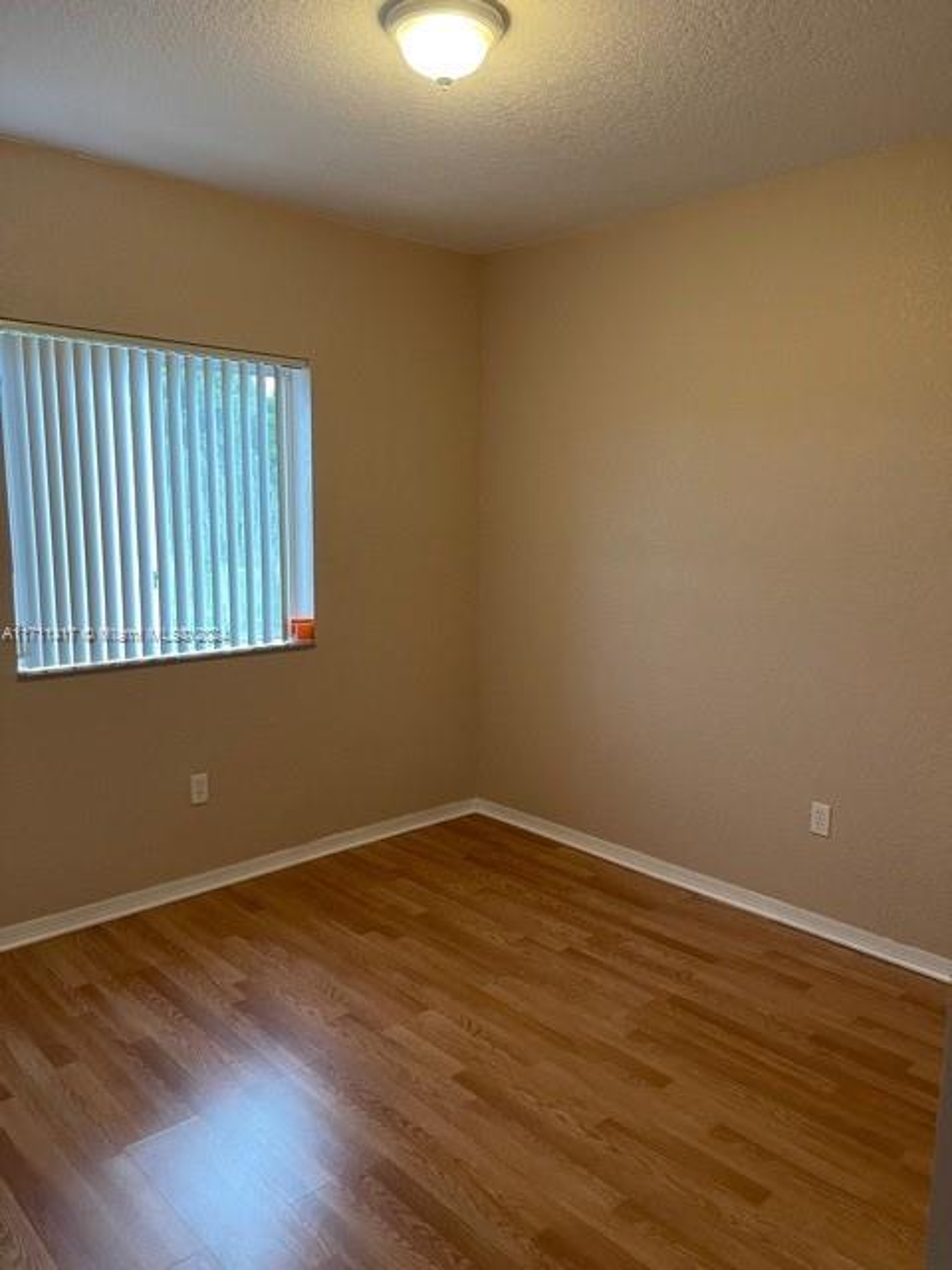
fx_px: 953
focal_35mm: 26
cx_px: 476
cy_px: 635
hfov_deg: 53.1
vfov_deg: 67.3
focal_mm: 5.1
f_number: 1.6
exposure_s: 1/69
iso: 125
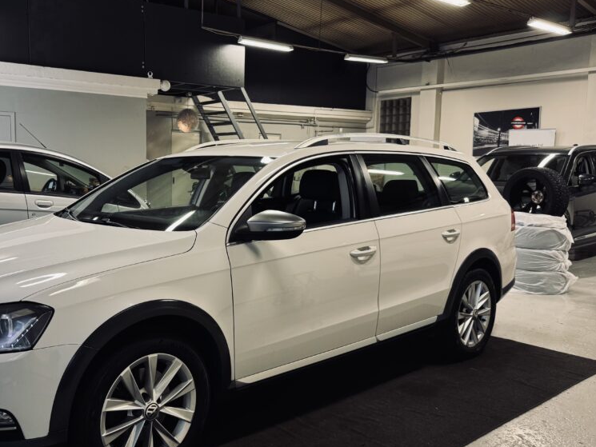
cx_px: 191
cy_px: 226
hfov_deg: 54.1
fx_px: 568
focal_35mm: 33
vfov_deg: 43.0
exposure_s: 1/50
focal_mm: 6.76
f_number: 1.78
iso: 125
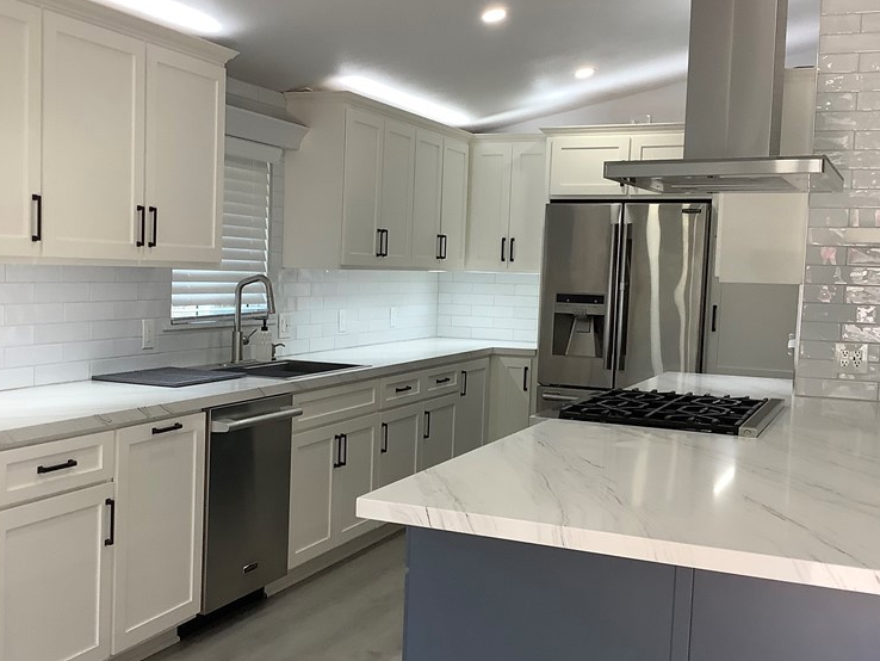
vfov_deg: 33.6
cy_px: 340
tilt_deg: -5.0
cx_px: 371
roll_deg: -1.7
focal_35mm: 43
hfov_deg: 43.7
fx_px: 1093
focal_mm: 3.3
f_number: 2.4
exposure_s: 1/120
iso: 100
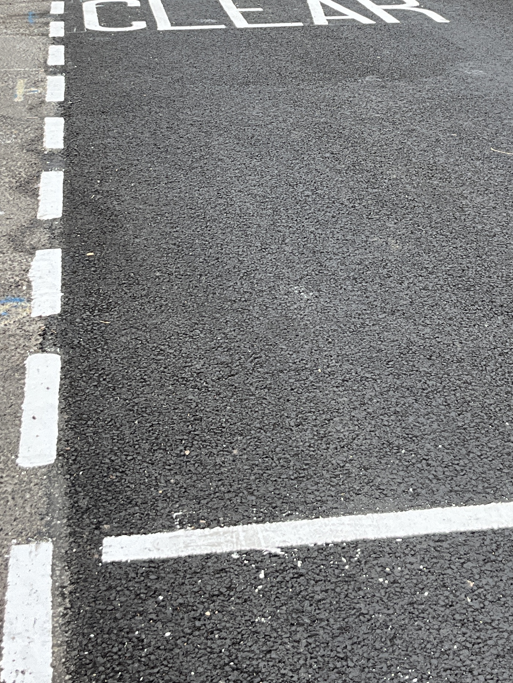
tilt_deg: -13.8
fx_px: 1245
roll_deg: -1.5
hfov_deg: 23.3
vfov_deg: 29.7
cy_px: 99
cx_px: 267
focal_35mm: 63
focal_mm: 3
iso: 25
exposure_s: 1/929
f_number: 1.8
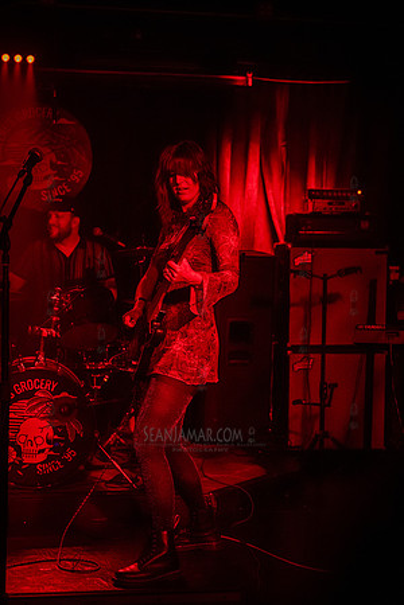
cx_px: 202
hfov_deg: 21.9
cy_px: 302
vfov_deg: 32.4
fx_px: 1044
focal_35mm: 62
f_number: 3.2
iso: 16000
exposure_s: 1/320
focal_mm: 62
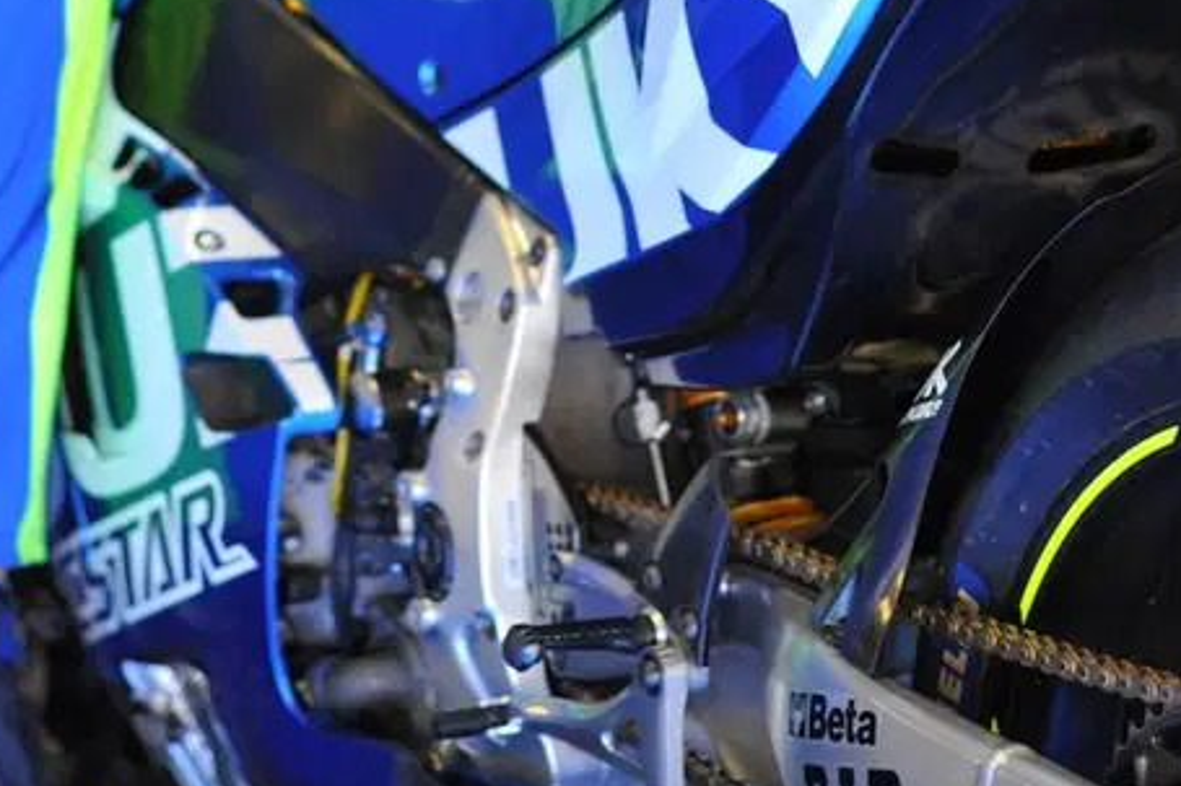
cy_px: -227
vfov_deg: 10.2
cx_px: 356
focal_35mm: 132
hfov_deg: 15.5
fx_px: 4329
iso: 200
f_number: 2
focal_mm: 50
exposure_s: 1/160
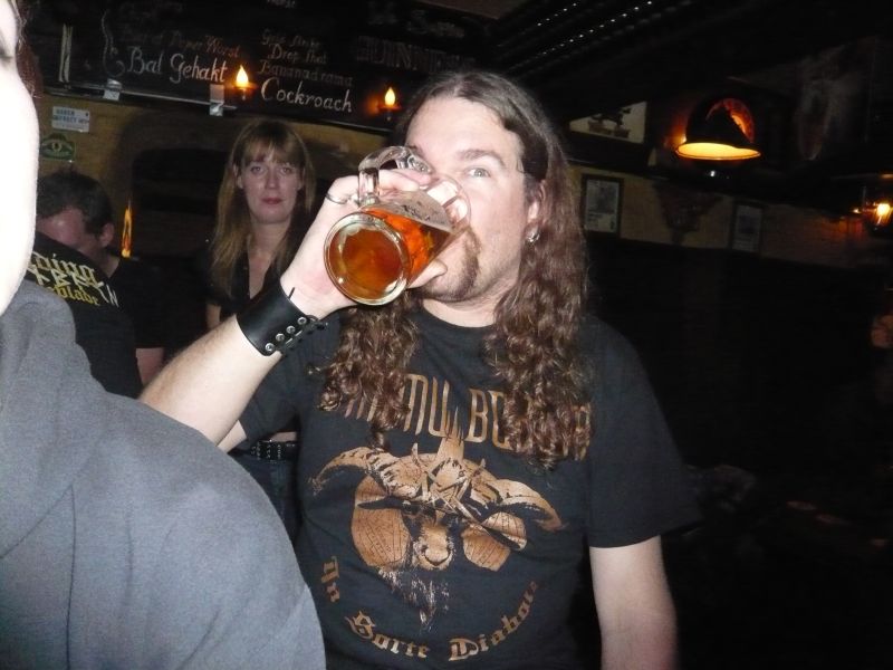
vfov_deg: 49.7
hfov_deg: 63.4
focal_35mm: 28
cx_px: 446
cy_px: 335
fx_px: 722
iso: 800
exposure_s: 1/30
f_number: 2.8
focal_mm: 4.6
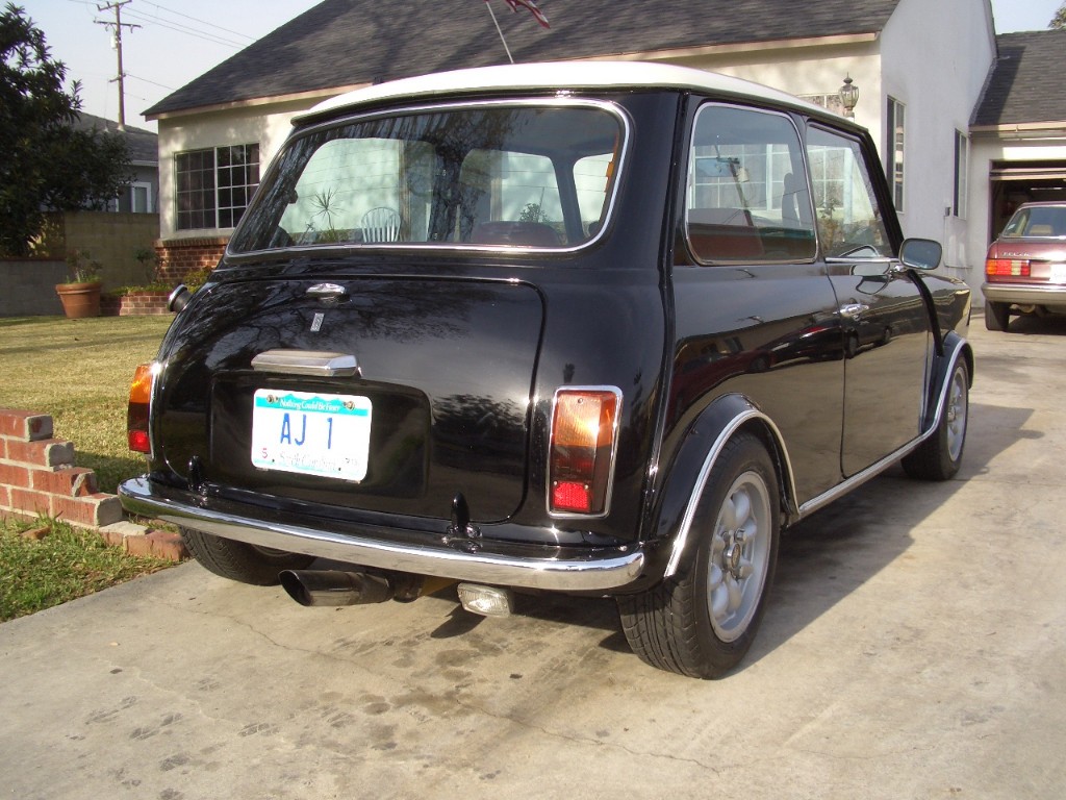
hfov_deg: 52.6
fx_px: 1078
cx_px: 533
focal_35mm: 35
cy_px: 400
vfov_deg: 40.7
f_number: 4.3
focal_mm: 5.8
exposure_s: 1/200
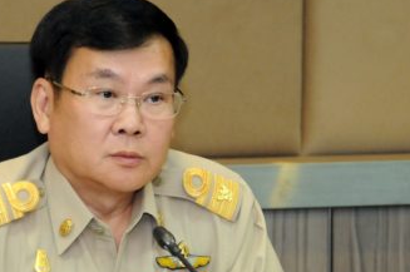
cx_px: 107
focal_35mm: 401
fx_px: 4560
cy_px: 145
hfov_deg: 5.1
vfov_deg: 3.4
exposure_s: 1/60
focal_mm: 120
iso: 1600
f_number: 5.6
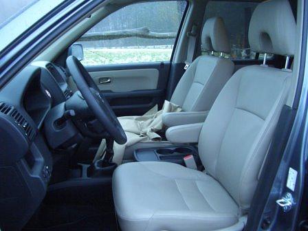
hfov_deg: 52.6
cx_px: 154
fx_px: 311
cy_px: 116
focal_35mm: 35
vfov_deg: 40.7
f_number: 2.6
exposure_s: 1/40
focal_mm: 5.8
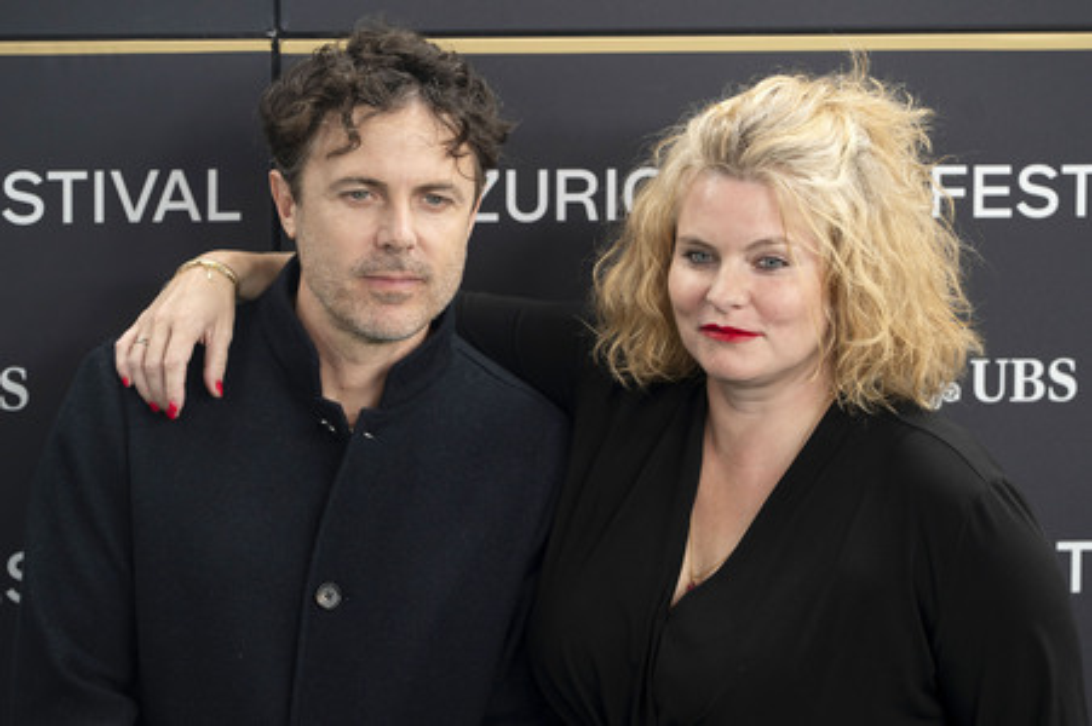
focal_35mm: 200
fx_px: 6060
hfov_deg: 10.3
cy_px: 340
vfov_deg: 6.9
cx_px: 546
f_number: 4.5
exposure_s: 1/200
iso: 400
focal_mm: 188
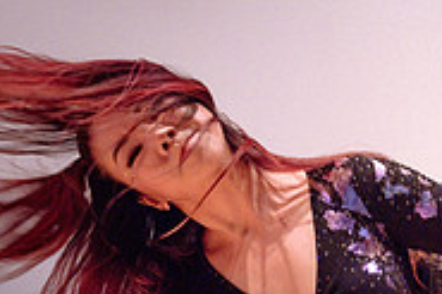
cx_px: 375
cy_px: 424
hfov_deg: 5.2
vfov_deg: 3.4
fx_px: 4894
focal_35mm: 399
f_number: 2.8
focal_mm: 122
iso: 1600
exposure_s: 1/160
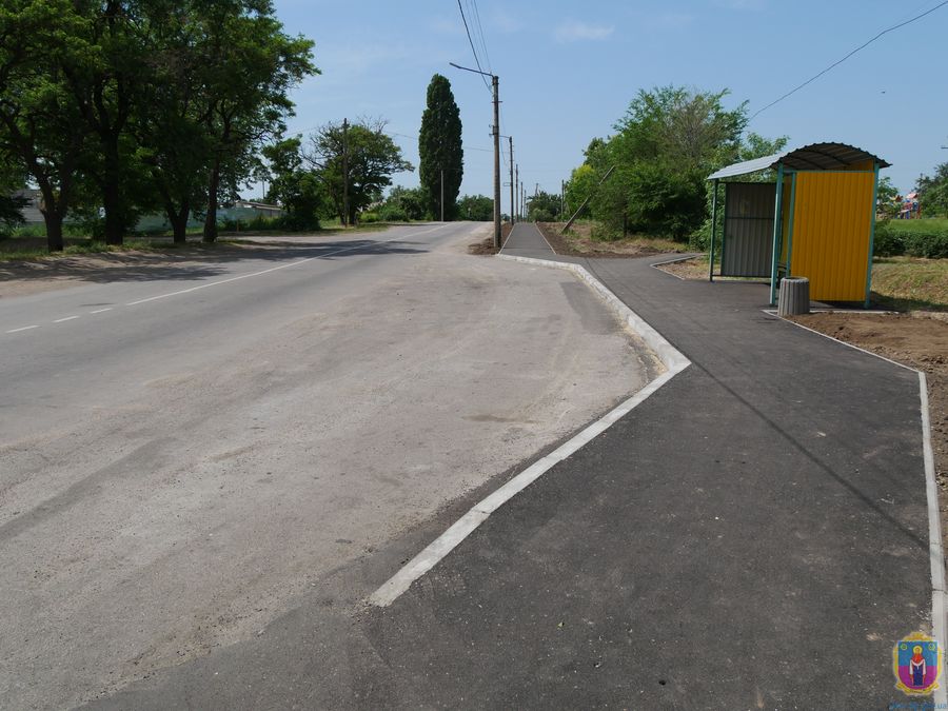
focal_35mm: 30
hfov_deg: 60.0
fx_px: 822
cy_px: 356
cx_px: 474
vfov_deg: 46.8
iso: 200
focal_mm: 15
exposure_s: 1/500
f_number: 8
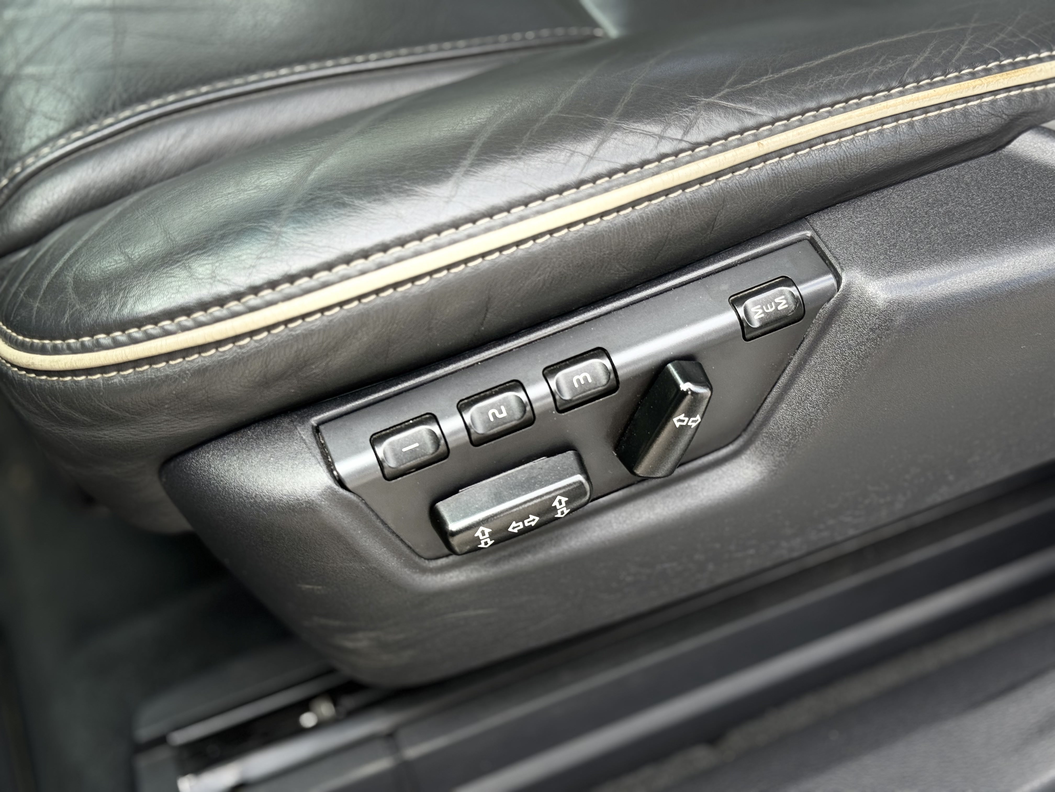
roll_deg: +6.1
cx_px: 528
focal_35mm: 48
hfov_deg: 39.7
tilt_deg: -42.9
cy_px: 396
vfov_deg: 30.3
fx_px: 1463
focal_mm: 6.76
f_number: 1.78
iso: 64
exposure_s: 1/374
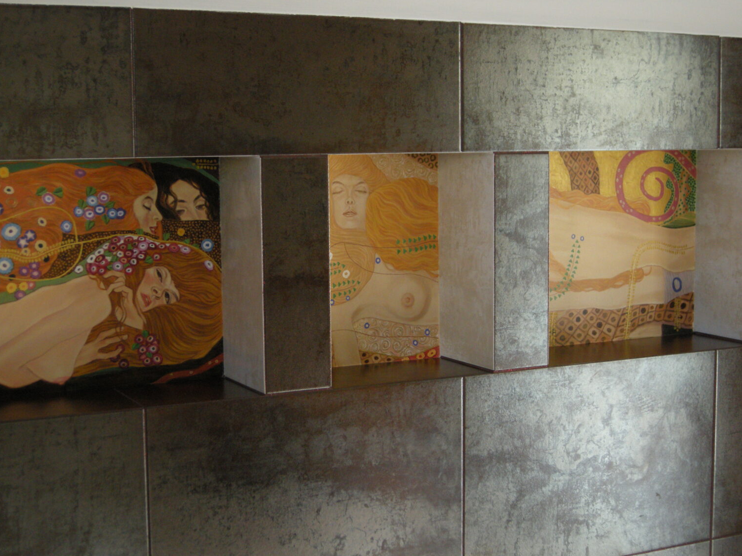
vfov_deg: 24.0
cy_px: 281
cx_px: 375
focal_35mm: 61
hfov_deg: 31.7
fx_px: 1307
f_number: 3.5
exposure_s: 1/49
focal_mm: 12.9
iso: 218
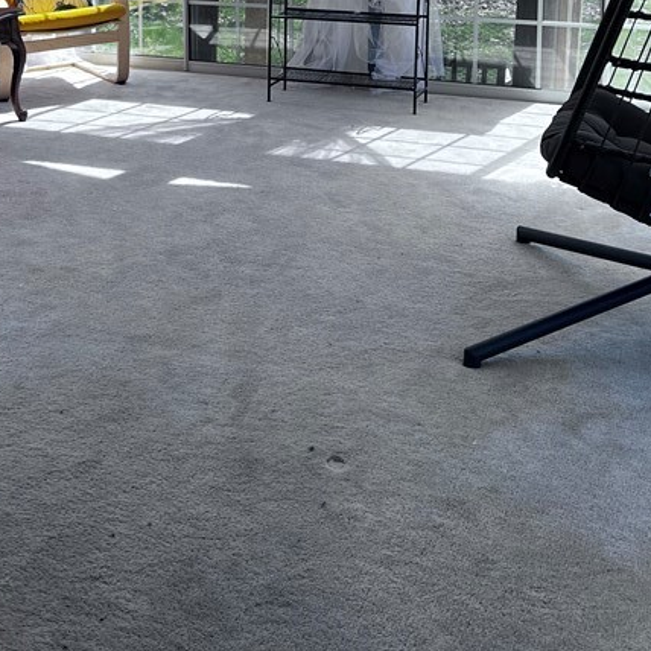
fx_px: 1170
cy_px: -27
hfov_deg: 30.9
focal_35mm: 55
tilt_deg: -7.9
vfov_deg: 28.8
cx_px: 221
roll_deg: +0.4
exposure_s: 1/1029
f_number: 1.5
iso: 50
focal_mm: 5.7
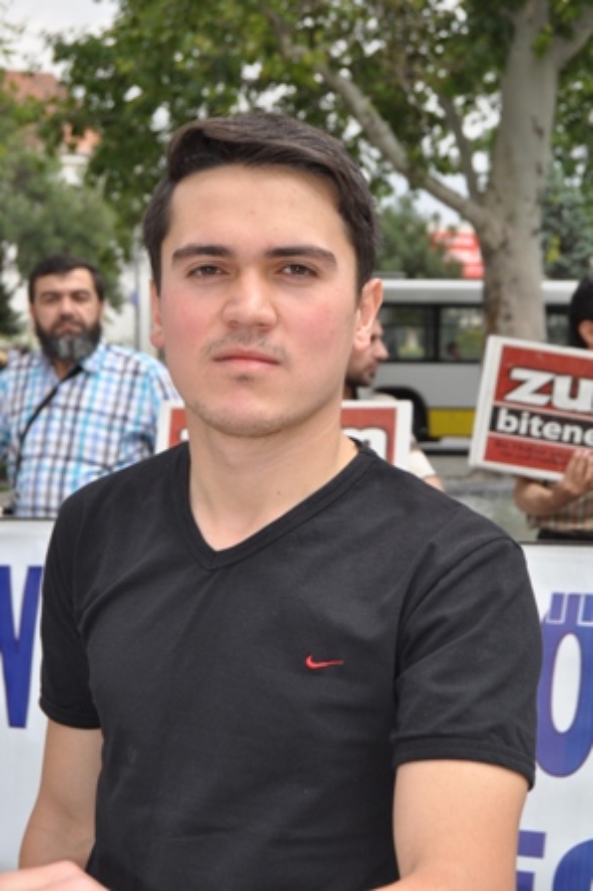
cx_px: 296
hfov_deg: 20.1
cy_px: 446
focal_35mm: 68
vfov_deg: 29.9
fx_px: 1670
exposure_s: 1/200
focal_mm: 45
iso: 200
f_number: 7.1
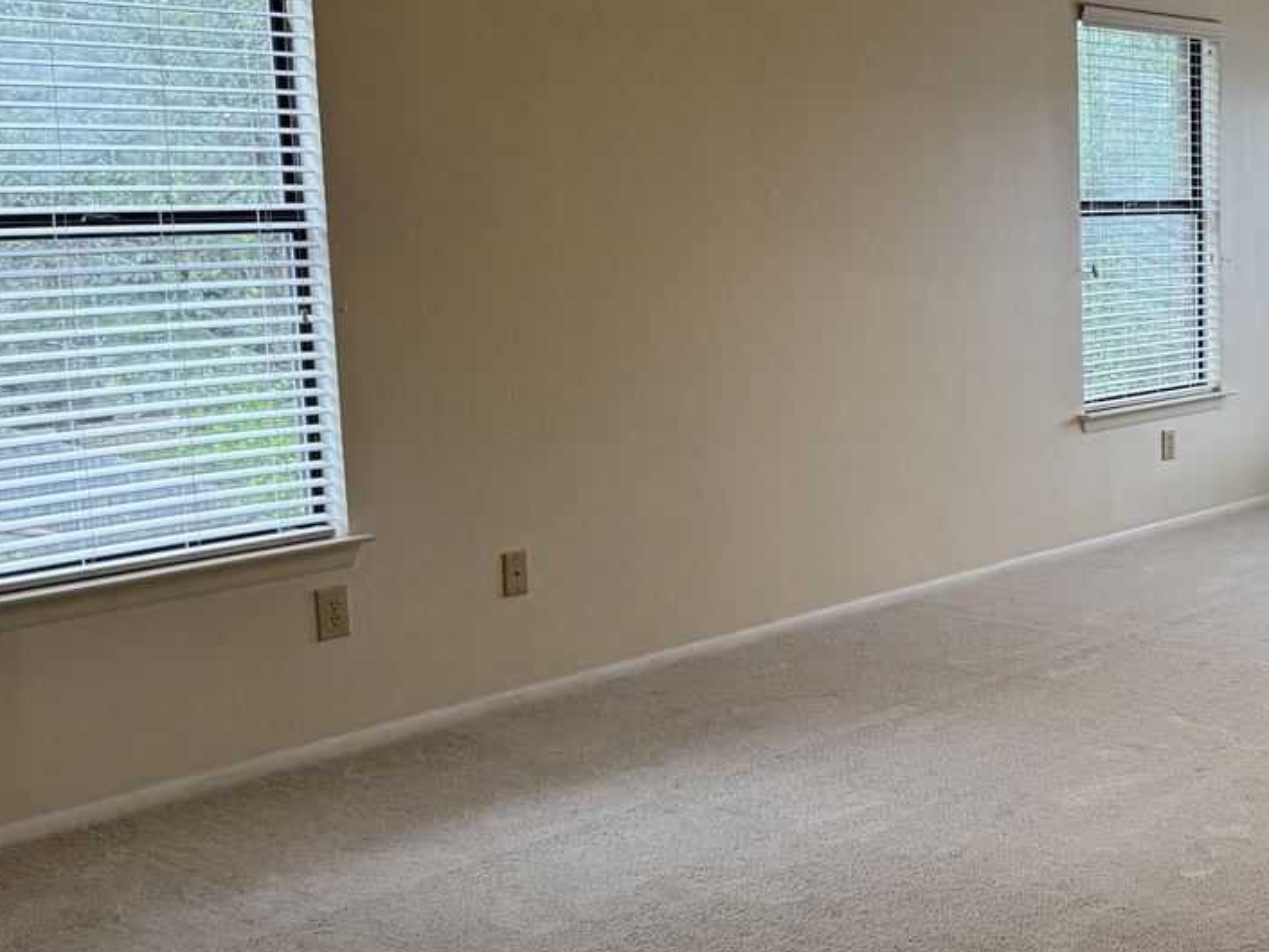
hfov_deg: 35.2
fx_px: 1797
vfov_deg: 29.7
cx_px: 1269
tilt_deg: -7.4
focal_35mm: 49
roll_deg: +0.6
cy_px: 423
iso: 80
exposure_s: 1/120
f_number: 1.78
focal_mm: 6.76
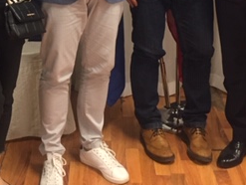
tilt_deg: -10.4
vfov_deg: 18.7
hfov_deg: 25.6
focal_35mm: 75
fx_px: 534
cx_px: 60
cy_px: -31
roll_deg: +1.6
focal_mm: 4.15
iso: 250
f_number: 2.2
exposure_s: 1/33
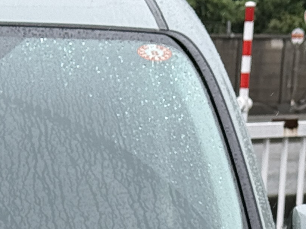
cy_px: 453
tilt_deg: -11.1
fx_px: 2086
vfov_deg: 6.1
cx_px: -104
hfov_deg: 8.3
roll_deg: -1.4
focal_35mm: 236
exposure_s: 1/794
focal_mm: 6.76
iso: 64
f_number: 1.78
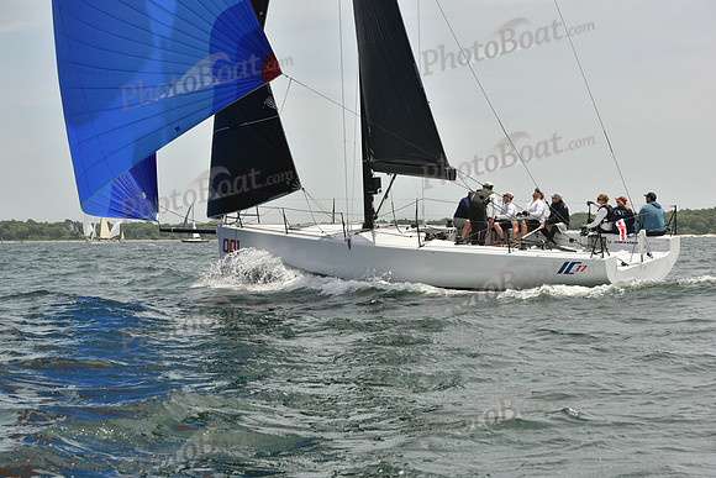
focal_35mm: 70
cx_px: 358
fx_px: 1392
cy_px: 239
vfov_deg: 19.5
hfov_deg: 28.8
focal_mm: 70
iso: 400
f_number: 9
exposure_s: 1/1600
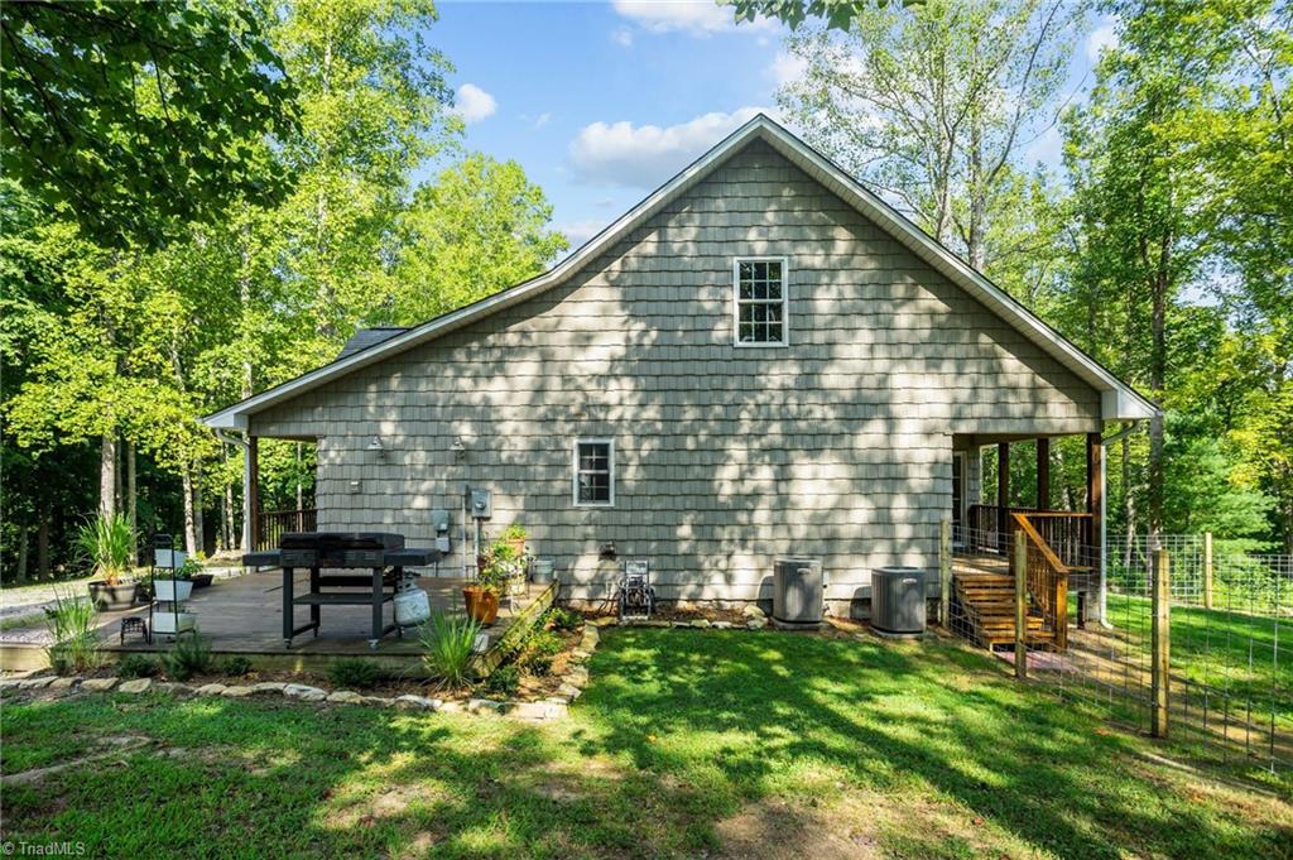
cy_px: 430
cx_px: 646
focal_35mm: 20
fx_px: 718
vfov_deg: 61.8
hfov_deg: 84.0
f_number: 8
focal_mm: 20
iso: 200
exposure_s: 1/80
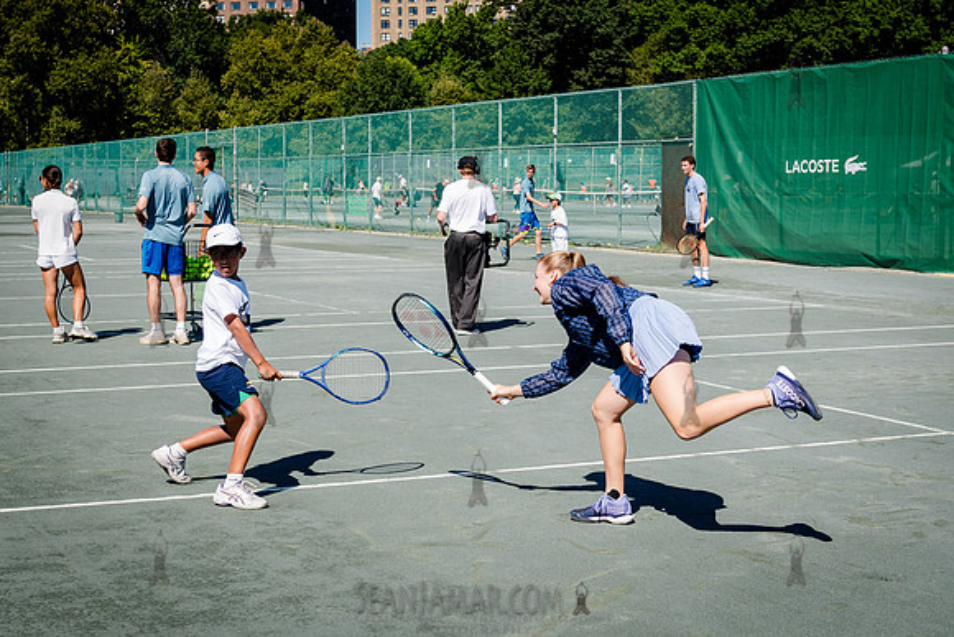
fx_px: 1537
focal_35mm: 58
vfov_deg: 23.4
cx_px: 477
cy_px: 318
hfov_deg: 34.5
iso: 200
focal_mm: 38
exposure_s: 1/1600
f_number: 4
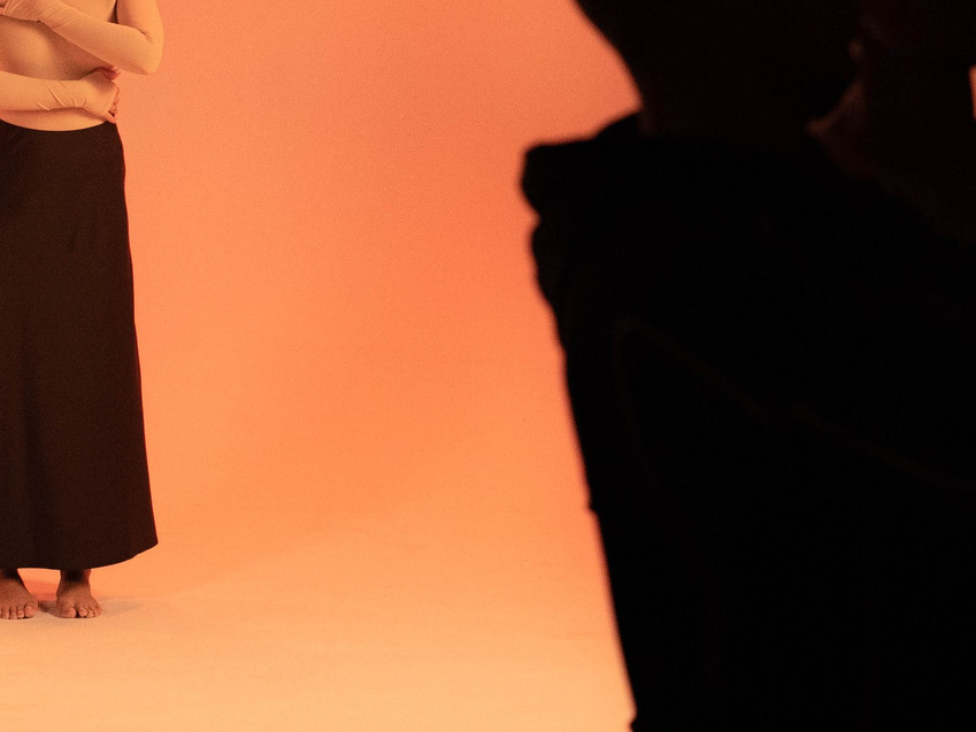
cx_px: 882
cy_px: 107
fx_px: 4089
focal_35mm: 145
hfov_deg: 13.5
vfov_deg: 10.2
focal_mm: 50
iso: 2500
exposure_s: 1/500
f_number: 3.5
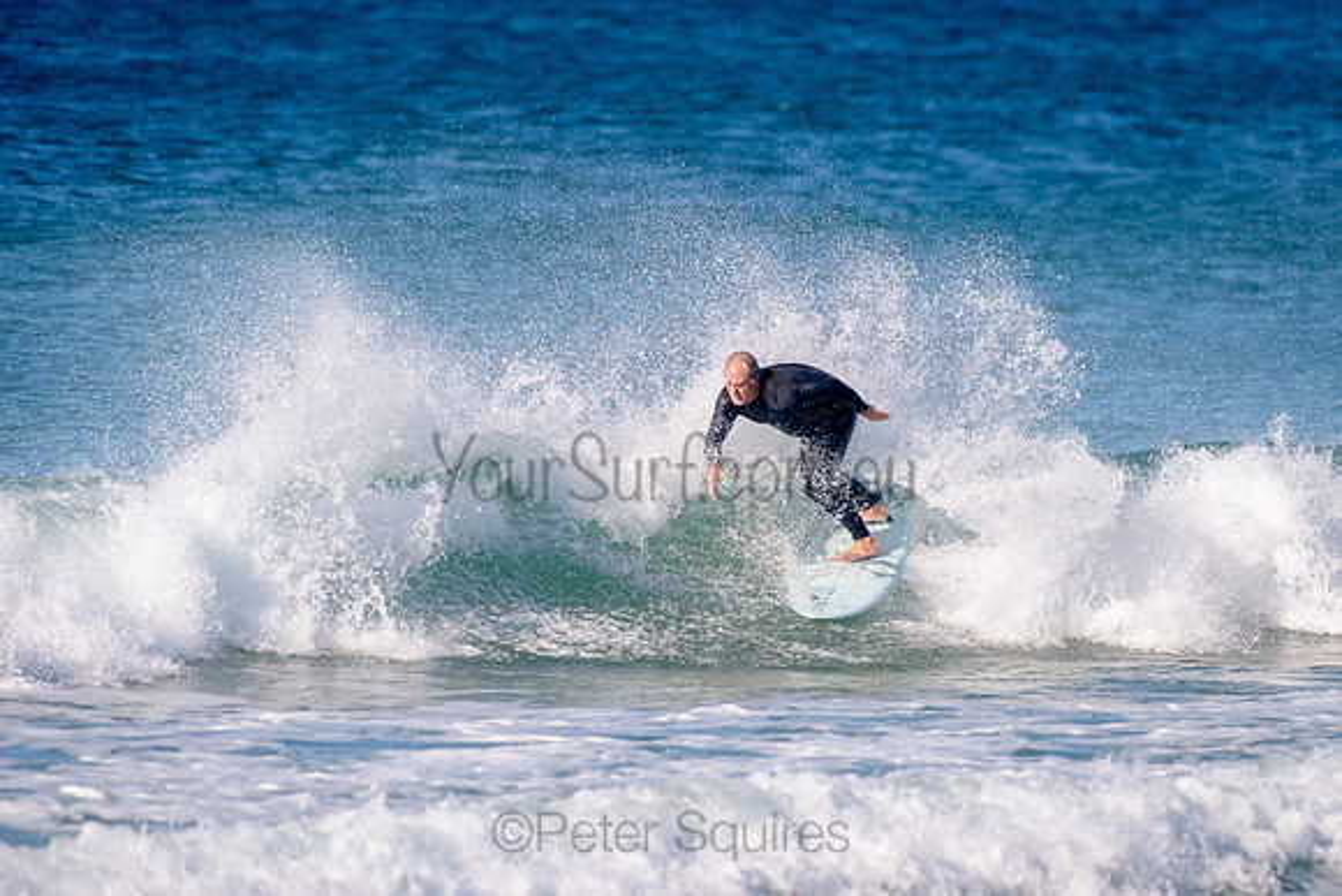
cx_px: 822
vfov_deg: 2.2
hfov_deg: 3.4
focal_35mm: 613
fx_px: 22842
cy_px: 347
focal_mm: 500
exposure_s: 1/1000
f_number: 5.6
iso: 360
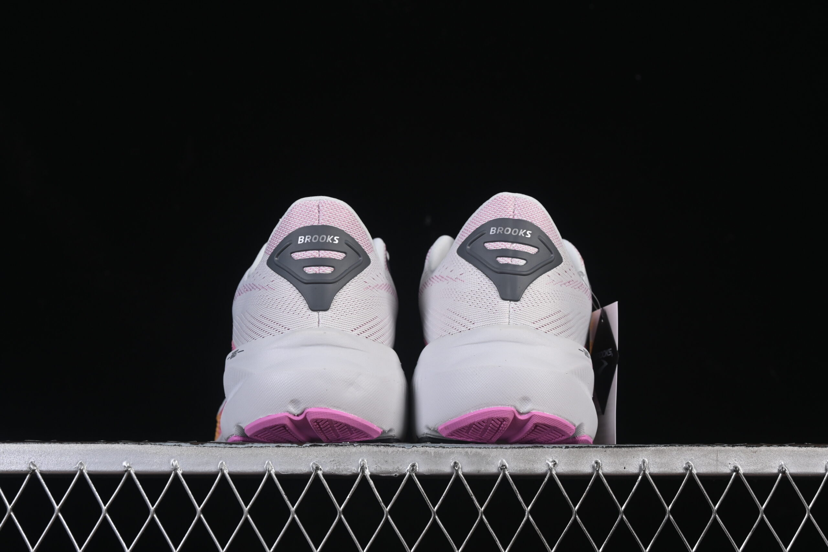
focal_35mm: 75
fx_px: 1725
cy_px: 276
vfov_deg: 18.2
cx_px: 414
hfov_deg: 27.0
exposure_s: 1/80
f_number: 8
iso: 160
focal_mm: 50
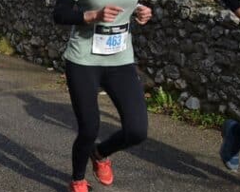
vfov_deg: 16.0
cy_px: -9
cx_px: -81
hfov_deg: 18.8
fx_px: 667
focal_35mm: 94
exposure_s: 1/1600
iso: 400
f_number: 5.6
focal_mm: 22
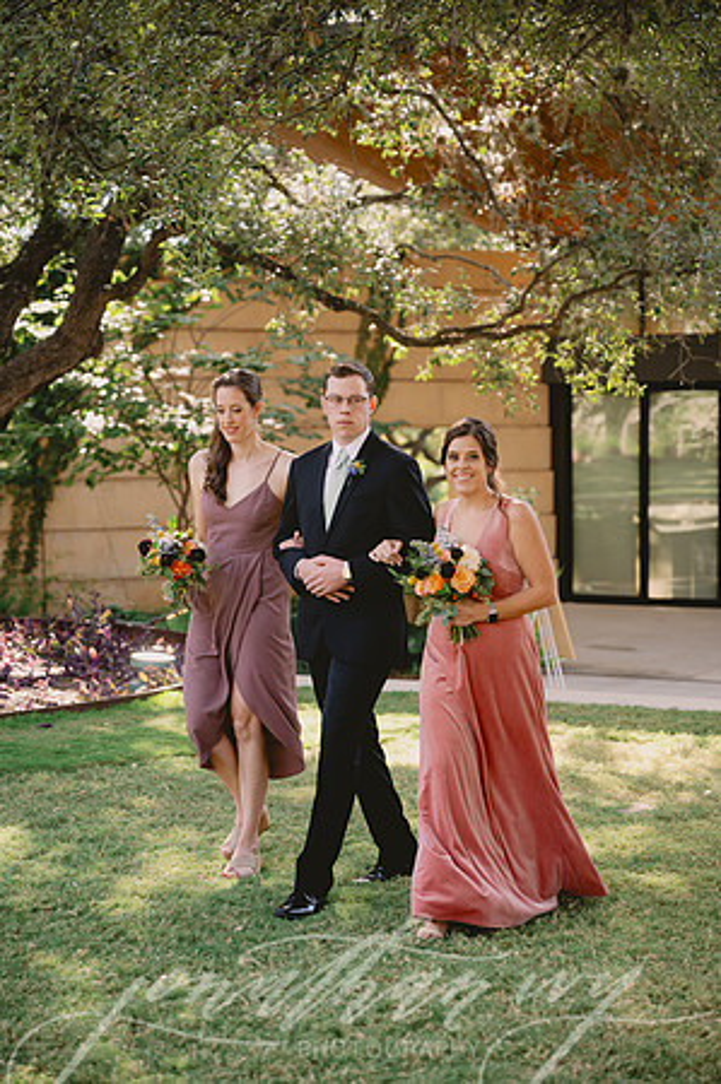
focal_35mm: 70
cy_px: 542
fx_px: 2108
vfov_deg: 28.9
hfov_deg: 19.4
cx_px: 360
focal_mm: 70
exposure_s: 1/320
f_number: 2.8
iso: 80
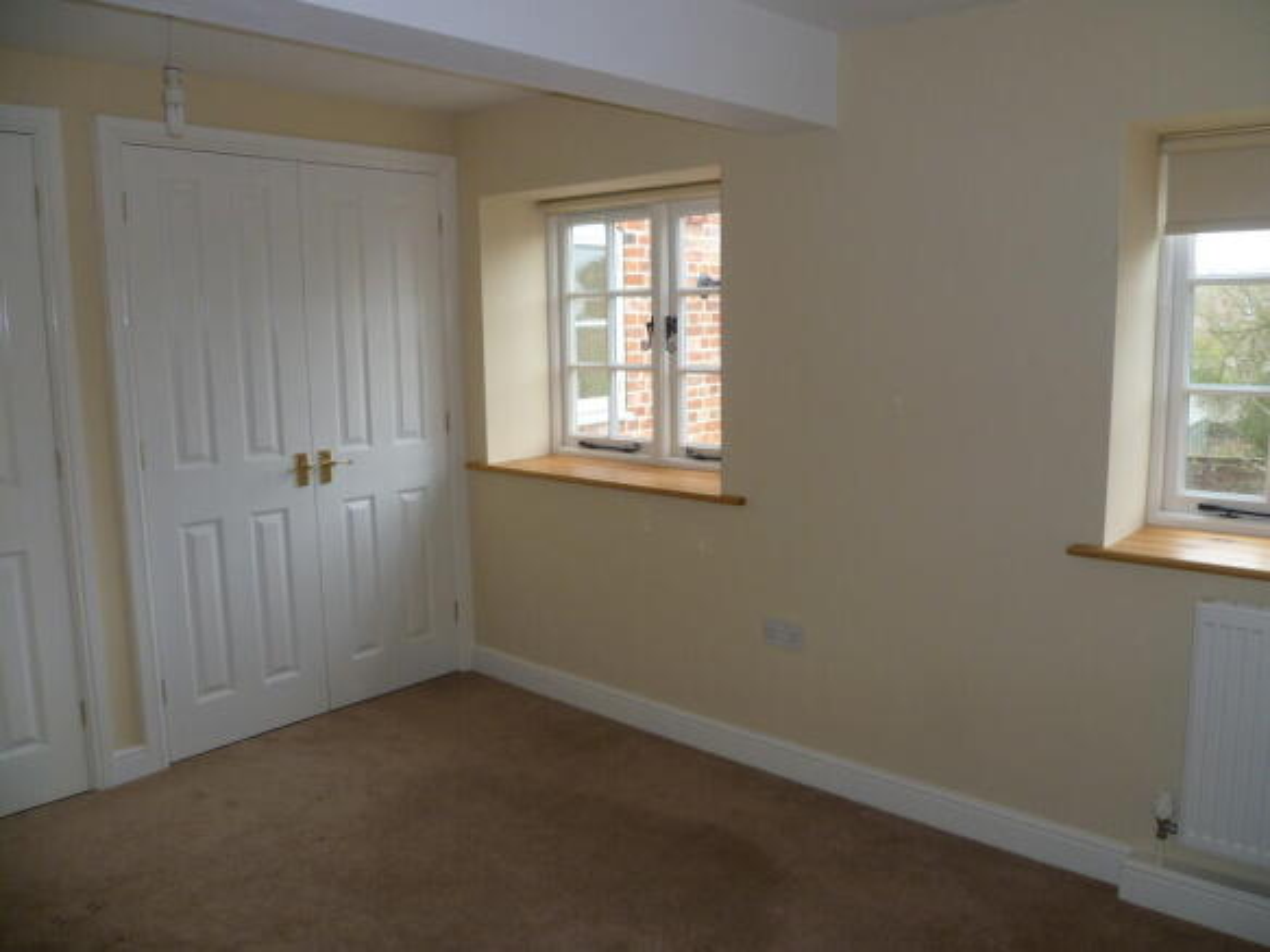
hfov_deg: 63.5
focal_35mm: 28
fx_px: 1027
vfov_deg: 49.7
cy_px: 476
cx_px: 635
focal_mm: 5
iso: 100
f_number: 2.8
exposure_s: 1/30
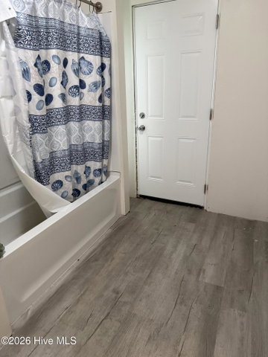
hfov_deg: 56.8
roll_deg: +1.4
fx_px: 248
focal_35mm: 24
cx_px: 134
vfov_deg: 71.6
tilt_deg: -20.8
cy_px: 178
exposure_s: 1/40
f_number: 1.78
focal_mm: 6.76
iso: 800
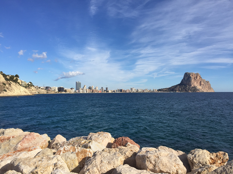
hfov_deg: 61.7
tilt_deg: +2.1
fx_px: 195
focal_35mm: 29
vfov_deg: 48.2
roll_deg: -1.3
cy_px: 87
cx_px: 116
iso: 32
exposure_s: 1/2639
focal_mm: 4.15
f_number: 2.2
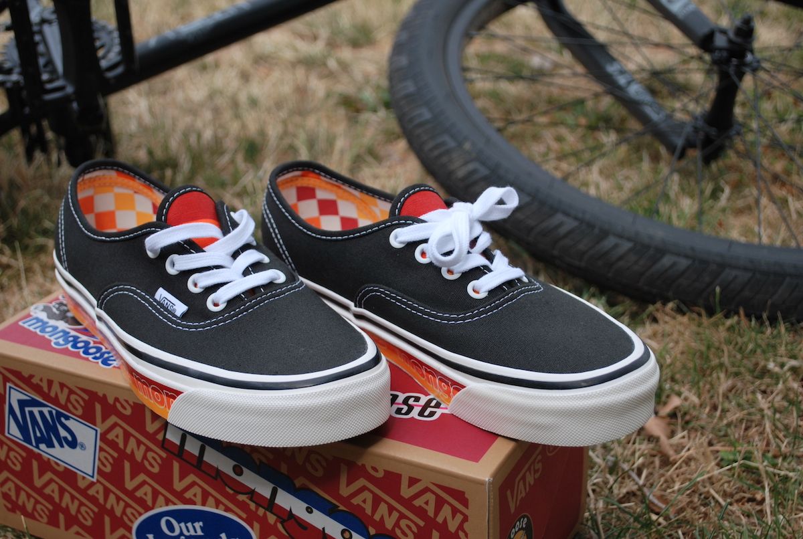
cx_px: 402
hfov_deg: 37.8
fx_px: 1174
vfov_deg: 25.9
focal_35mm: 52
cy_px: 270
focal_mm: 35
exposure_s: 1/500
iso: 140
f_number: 5.3
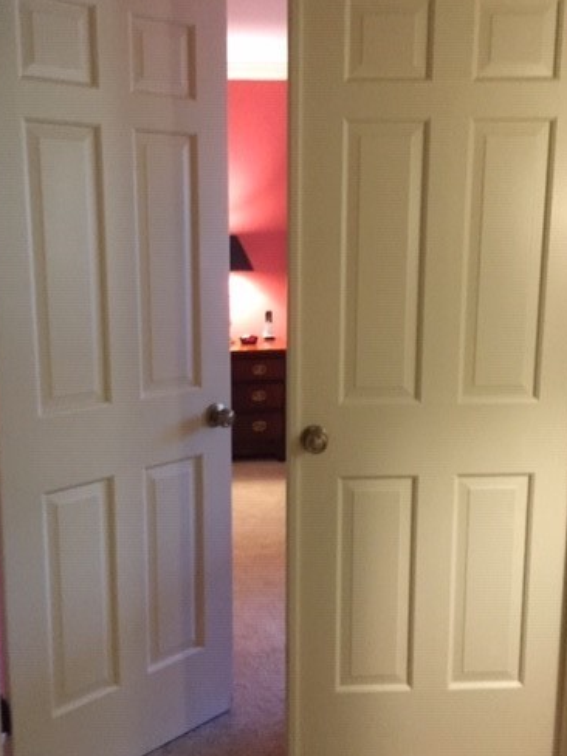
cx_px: 253
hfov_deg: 37.7
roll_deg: +0.9
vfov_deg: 49.0
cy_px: 384
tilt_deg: -7.8
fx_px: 830
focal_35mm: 38
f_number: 2.2
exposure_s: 1/15
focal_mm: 4.15
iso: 250
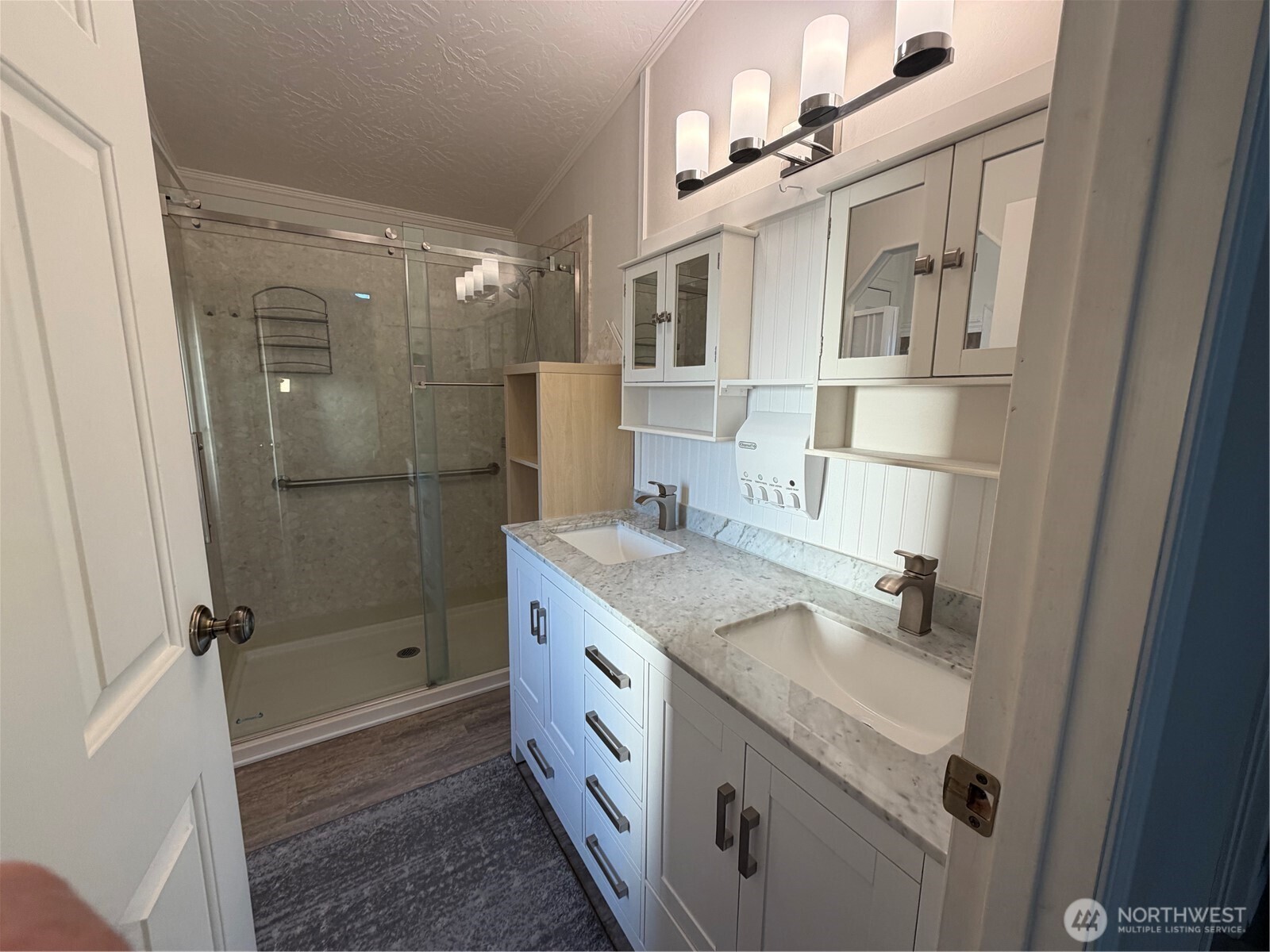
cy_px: 476
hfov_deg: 102.1
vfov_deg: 85.7
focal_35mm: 14
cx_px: 635
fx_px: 514
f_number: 2.2
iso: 100
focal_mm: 2.22
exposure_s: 1/120
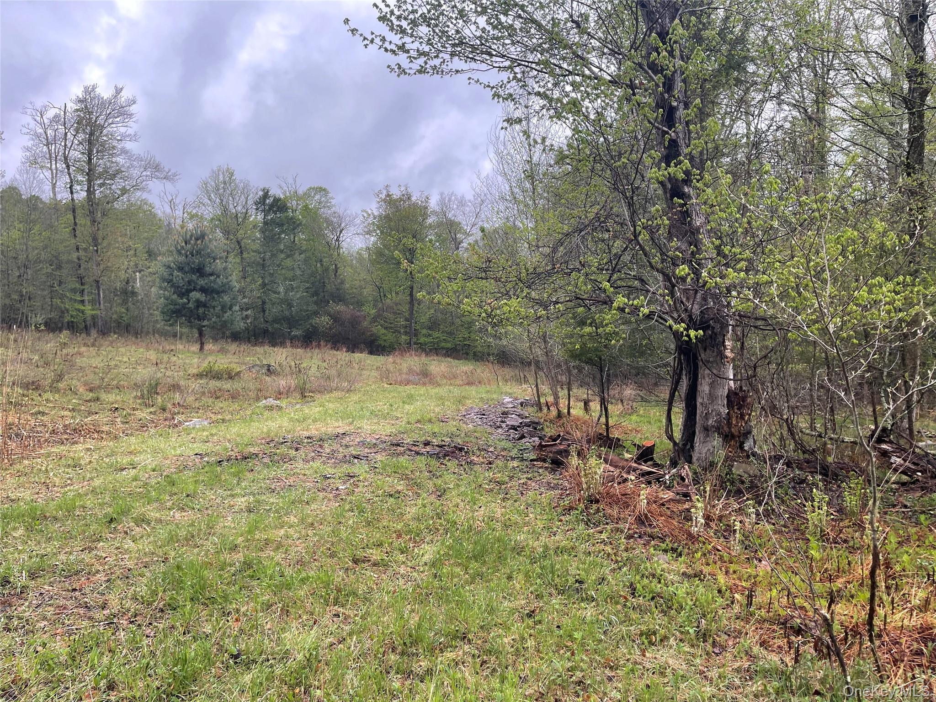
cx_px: 468
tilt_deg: -4.0
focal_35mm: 25
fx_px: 676
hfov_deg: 69.4
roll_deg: +1.7
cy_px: 351
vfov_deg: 54.9
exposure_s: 1/121
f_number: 1.6
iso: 32
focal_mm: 5.1
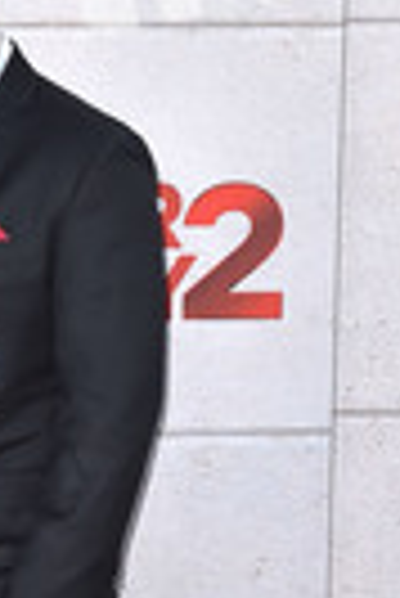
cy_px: 602
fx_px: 2394
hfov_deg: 9.4
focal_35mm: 144
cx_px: -115
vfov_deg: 14.0
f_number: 6.3
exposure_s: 1/250
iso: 400
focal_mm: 48
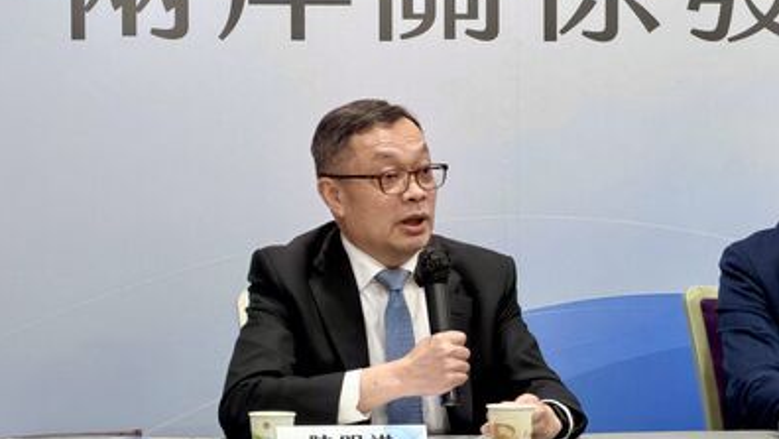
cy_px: 234
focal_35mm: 110
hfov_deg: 19.4
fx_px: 2273
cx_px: 388
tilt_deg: -1.6
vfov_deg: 11.0
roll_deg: +0.5
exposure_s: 1/60
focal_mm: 16.89
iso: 200
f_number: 2.8
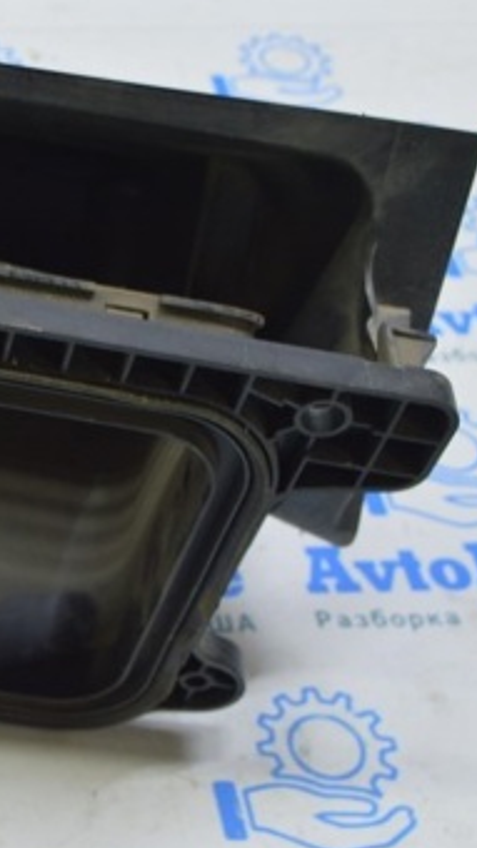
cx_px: -210
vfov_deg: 29.7
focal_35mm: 71
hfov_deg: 15.8
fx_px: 1598
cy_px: 353
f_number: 5.6
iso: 400
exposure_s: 1/20
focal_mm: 24
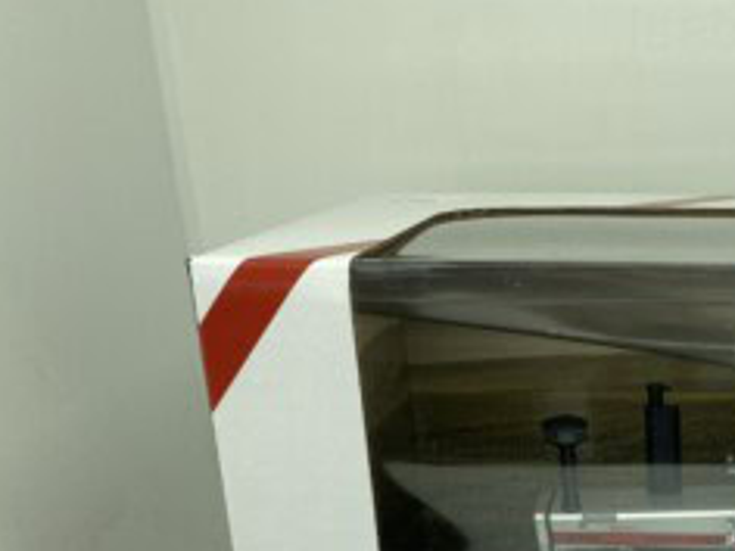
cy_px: 546
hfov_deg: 31.8
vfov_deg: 25.3
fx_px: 1168
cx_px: 763
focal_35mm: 55
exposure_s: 1/122
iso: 50
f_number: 1.8
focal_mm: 4.2
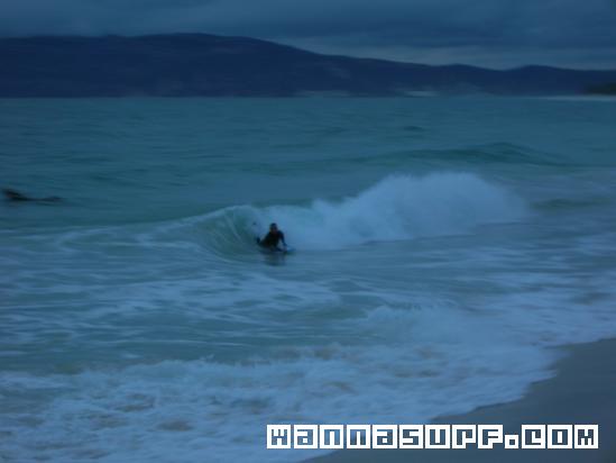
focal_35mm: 102
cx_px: 308
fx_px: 1816
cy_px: 232
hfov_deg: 19.3
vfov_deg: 14.5
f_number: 4.9
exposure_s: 1/13
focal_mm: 17.1
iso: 50
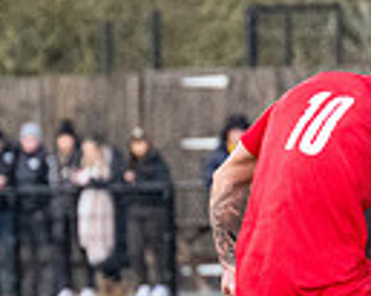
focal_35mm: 936
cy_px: 204
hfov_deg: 2.1
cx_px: 441
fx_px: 10270
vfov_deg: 1.7
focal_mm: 125
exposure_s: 1/1600
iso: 2000
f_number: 4
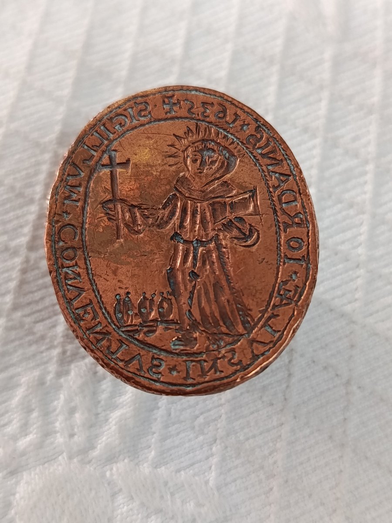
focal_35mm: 48
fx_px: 725
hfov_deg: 30.3
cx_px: 196
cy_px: 262
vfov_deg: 39.7
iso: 1142
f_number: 1.7
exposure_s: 1/100
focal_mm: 5.24
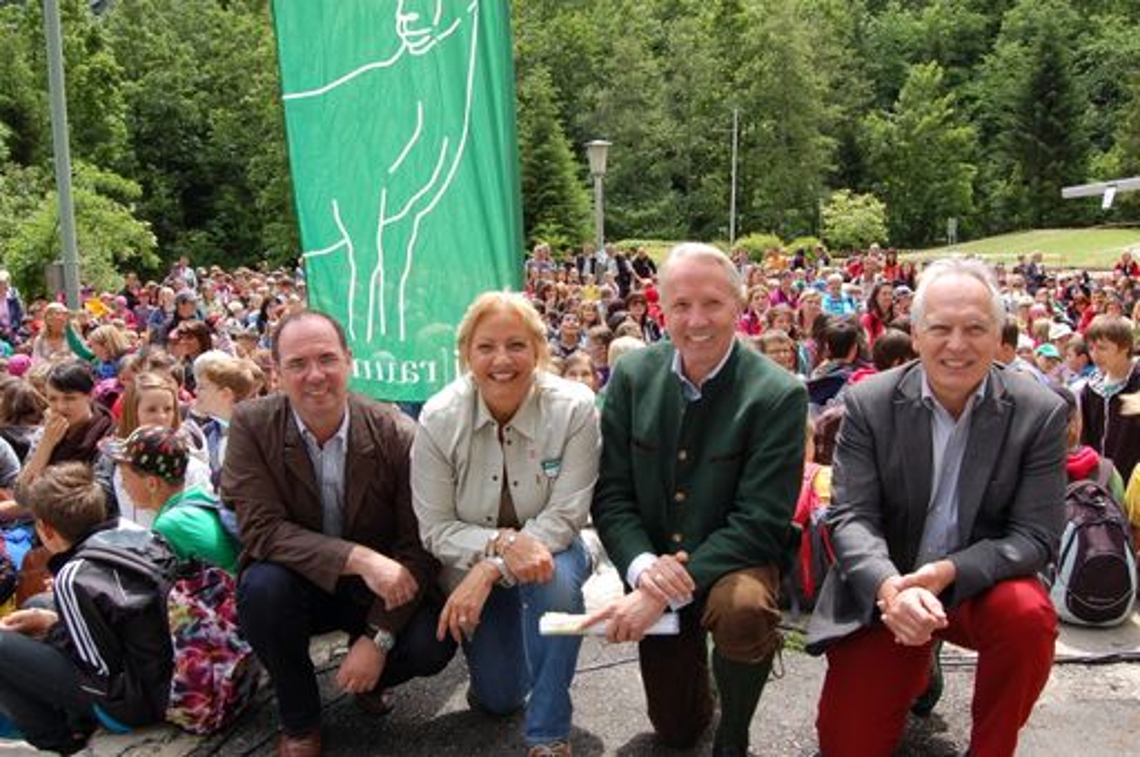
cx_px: 570
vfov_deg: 39.9
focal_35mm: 33
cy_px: 378
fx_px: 1044
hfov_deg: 57.3
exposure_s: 1/200
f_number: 7.1
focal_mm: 22
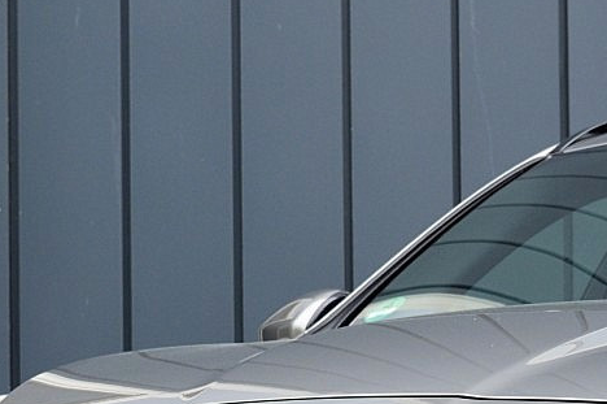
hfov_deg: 10.3
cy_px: 582
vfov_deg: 6.8
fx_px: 3335
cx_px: 695
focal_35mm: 198
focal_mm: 38
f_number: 9
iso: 400
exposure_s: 1/100
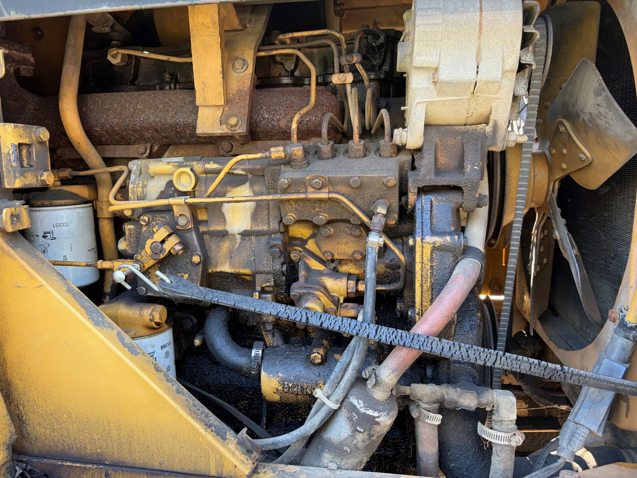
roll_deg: +2.2
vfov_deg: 53.1
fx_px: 478
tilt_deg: -8.2
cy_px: 239
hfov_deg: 67.3
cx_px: 318
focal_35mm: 26
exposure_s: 1/120
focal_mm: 5.96
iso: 125
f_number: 1.6
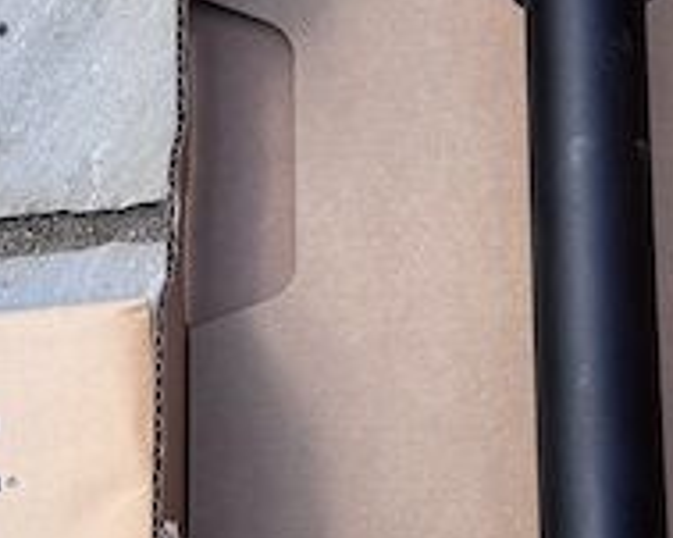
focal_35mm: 99
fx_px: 1971
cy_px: 217
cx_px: 296
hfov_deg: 19.4
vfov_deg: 15.5
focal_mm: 6.76
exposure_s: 1/995
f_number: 1.78
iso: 80
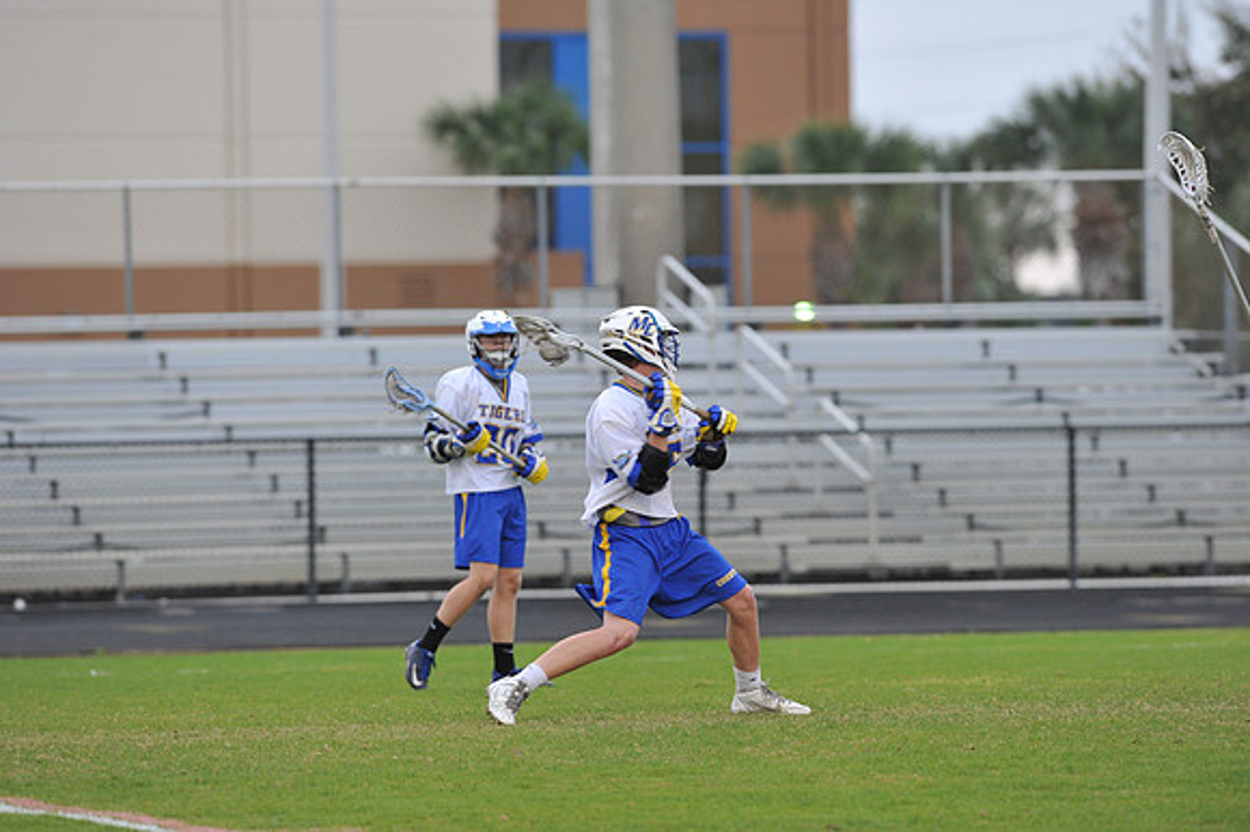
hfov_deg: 6.9
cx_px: 625
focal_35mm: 300
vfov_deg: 4.6
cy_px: 416
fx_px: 10410
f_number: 5
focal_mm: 300
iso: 1250
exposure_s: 1/400
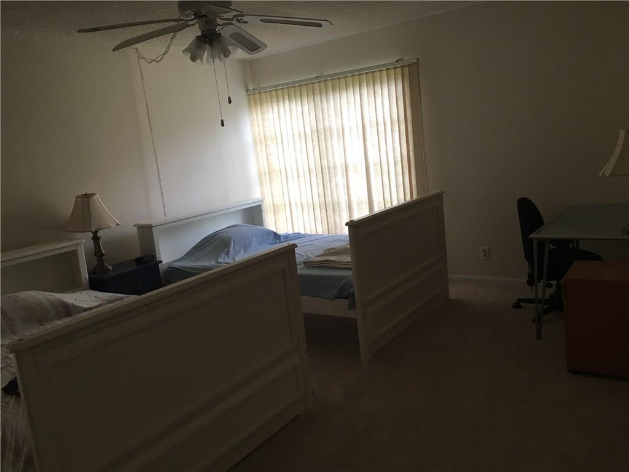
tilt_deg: -9.9
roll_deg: +6.3
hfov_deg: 61.7
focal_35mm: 29
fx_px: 527
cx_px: 314
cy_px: 236
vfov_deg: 48.2
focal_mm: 4.15
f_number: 2.2
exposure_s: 1/30
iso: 40
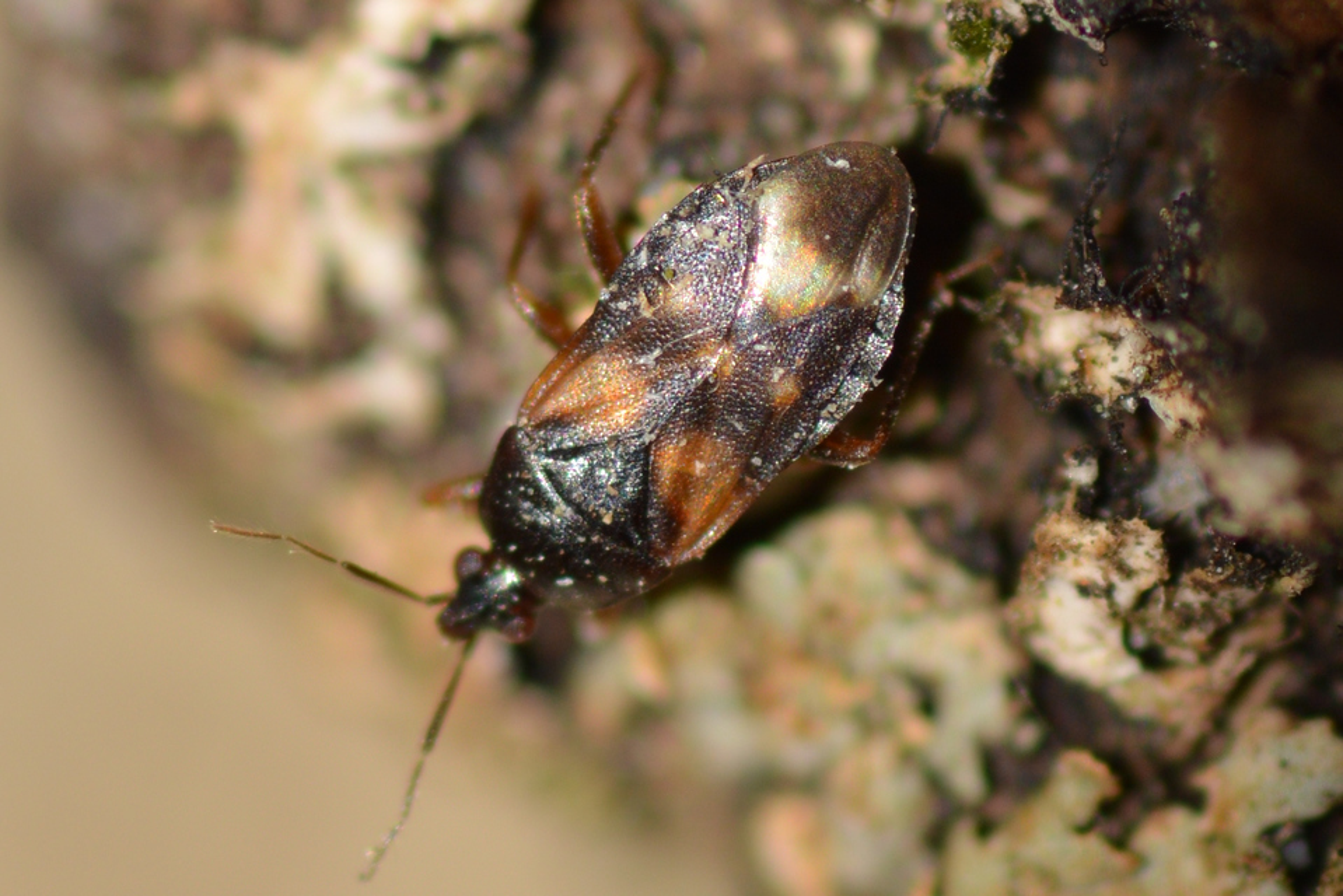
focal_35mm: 150
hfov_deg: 13.7
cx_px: 672
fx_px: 5597
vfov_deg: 9.2
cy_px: 448
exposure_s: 1/200
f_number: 13
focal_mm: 100
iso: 100
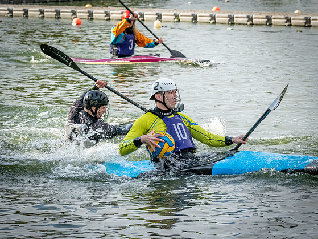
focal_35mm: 215
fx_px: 1975
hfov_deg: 9.2
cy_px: 125
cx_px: 158
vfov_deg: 6.9
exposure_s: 1/3200
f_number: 10
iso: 3200
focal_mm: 185
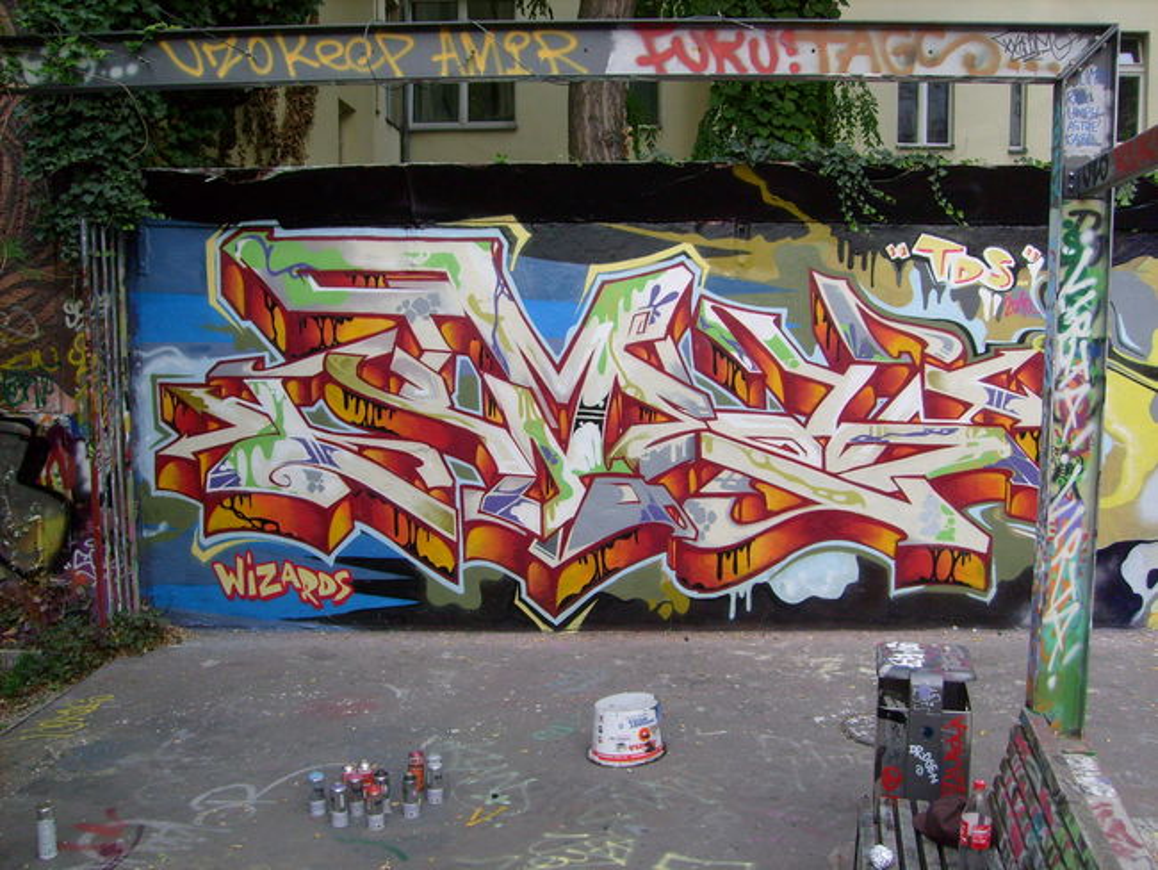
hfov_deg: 52.6
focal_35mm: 35
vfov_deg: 40.7
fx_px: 1171
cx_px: 579
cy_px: 435
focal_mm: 5.8
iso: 80
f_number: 2.8
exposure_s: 1/180
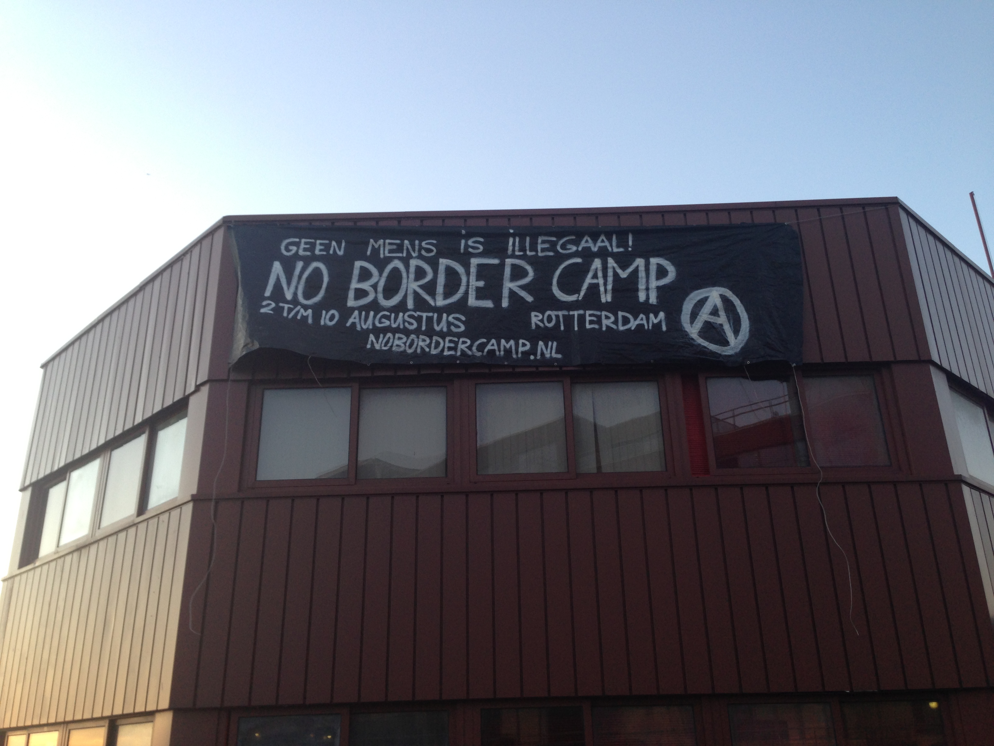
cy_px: 373
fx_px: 948
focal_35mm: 33
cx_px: 497
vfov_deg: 42.9
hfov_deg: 55.4
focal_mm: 4.13
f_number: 2.4
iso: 50
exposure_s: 1/30
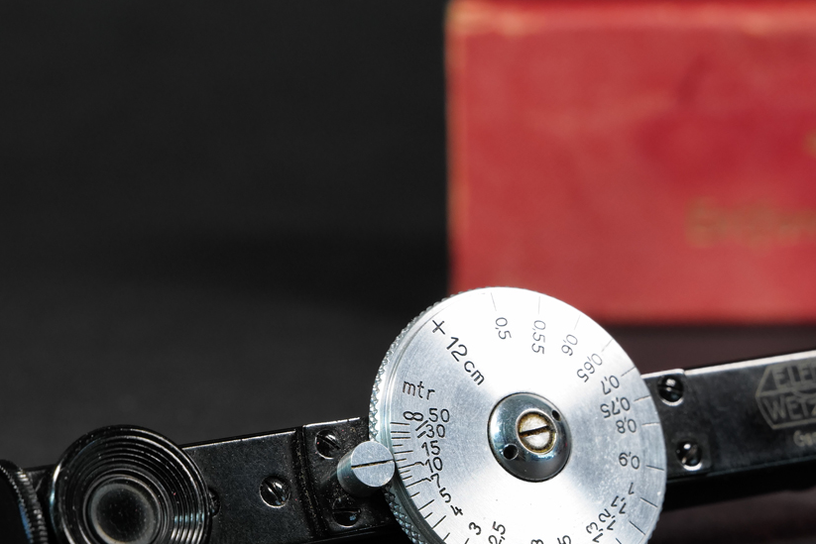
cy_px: 222
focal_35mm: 175
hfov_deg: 11.7
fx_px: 3967
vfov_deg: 7.8
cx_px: 546
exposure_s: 1/6
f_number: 11
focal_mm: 90
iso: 800
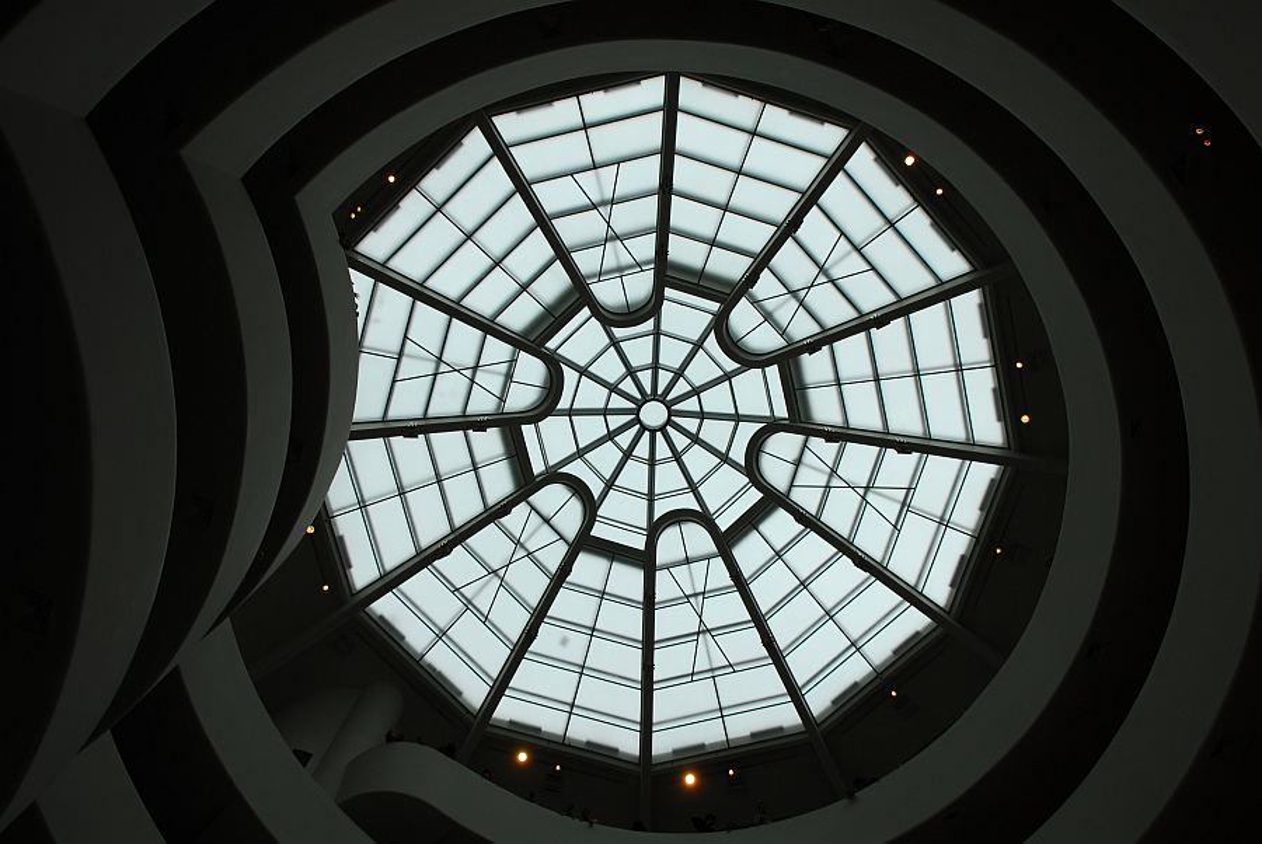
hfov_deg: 67.3
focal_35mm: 27
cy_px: 422
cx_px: 631
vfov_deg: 48.0
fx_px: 947
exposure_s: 1/180
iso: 100
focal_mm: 18
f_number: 7.1
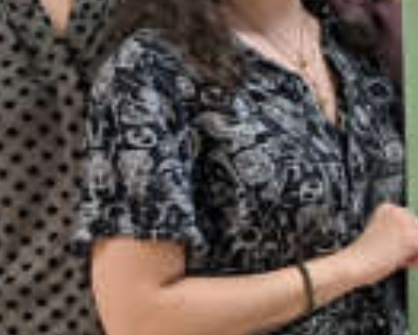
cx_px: 913
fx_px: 2216
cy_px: 77
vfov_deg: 8.6
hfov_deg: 9.8
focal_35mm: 179
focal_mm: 5.2
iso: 80
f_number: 1.8
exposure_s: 1/50
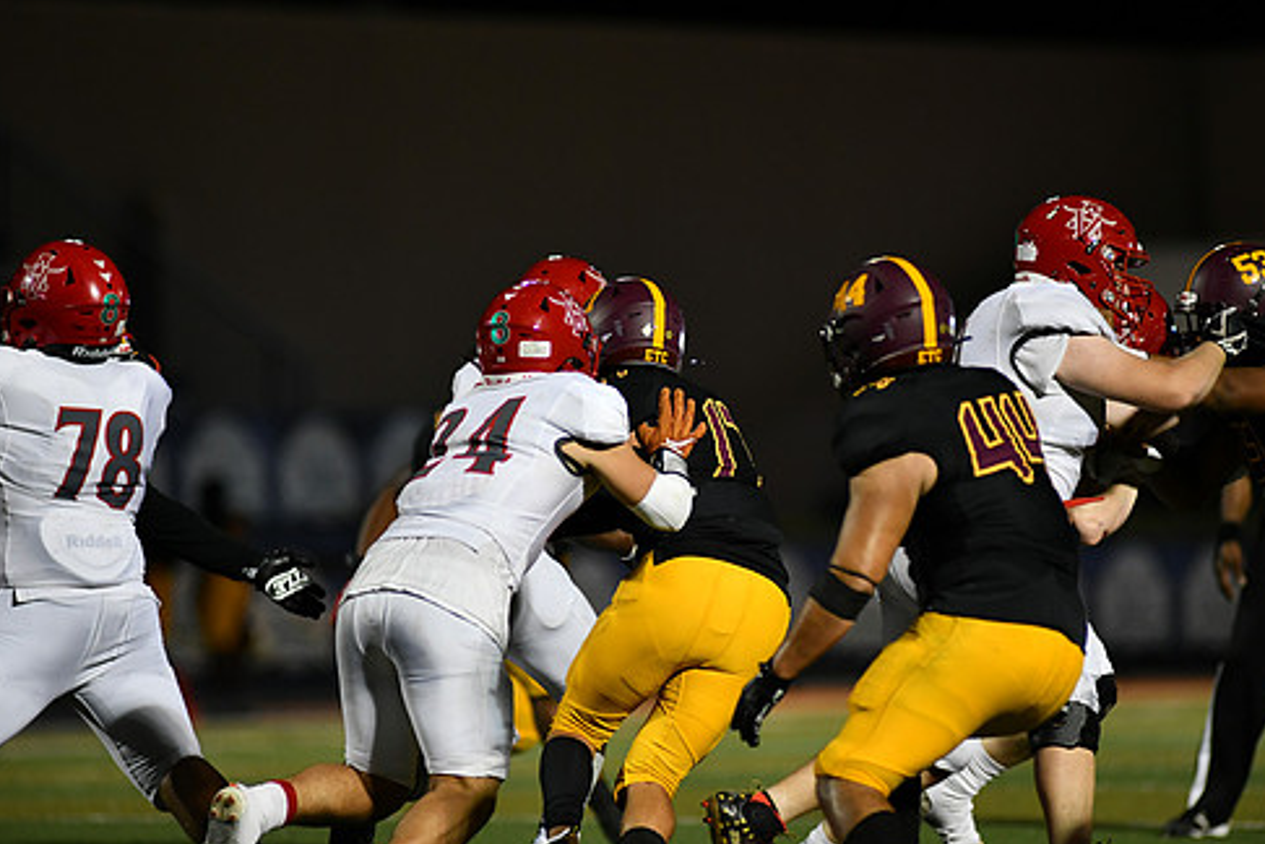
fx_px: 12579
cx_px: 685
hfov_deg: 5.8
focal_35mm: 358
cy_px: 462
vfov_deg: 3.8
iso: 1800
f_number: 2.8
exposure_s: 1/1000
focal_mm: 300
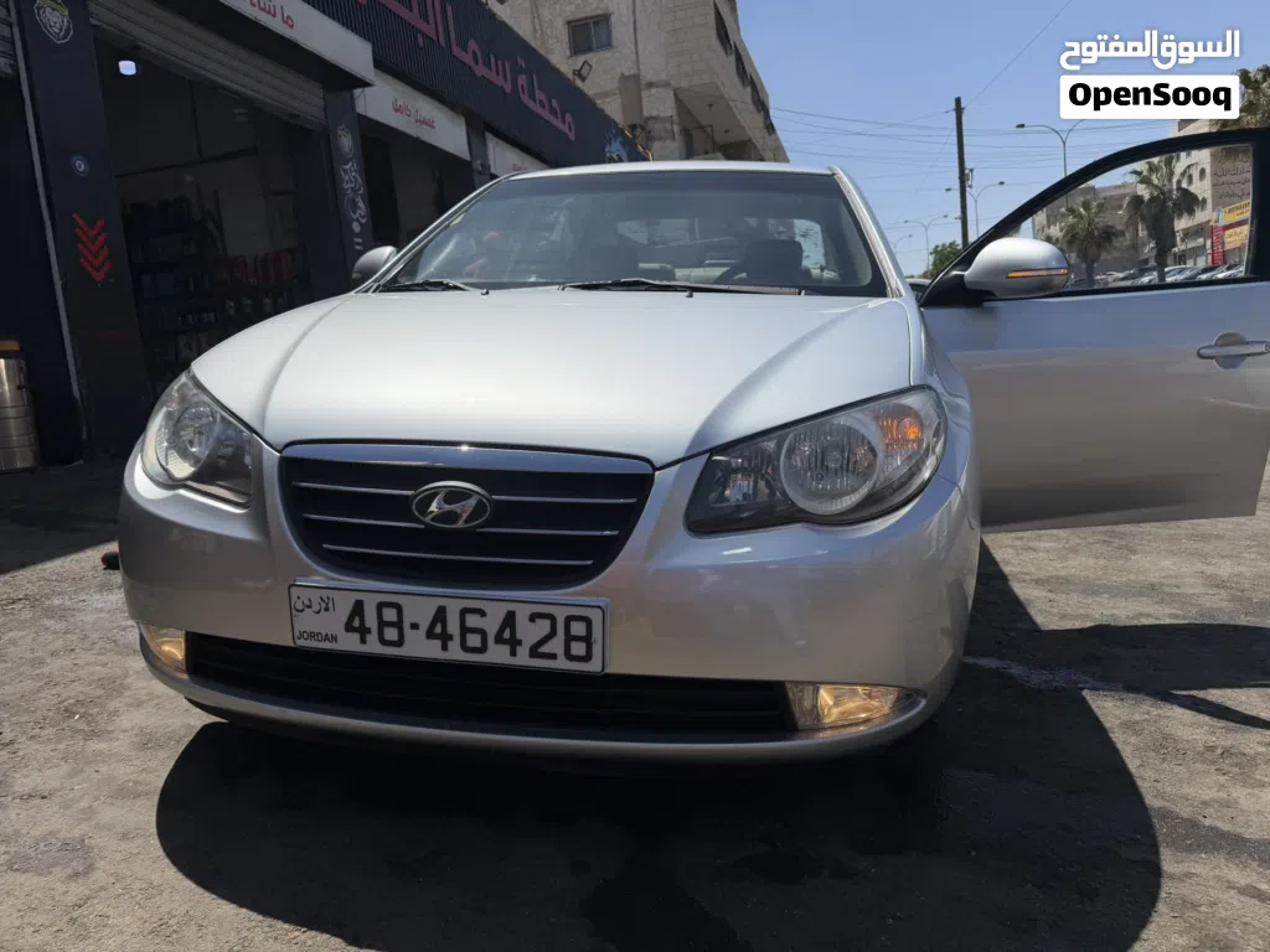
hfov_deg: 71.6
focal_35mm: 24
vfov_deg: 56.8
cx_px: 635
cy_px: 476
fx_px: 881
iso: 100
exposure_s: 1/22727
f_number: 1.78
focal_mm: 6.76
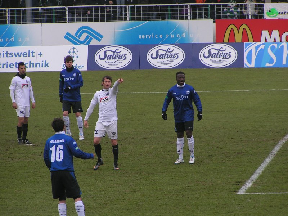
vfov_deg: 5.3
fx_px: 2355
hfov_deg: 7.0
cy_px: 108
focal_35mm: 283
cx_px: 144
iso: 50
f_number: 4.5
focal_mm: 43.3
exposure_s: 1/400
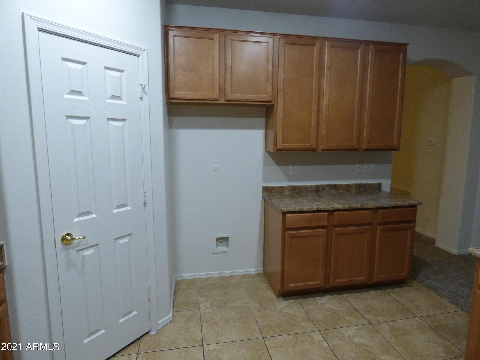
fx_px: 277
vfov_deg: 66.0
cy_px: 180
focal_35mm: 20
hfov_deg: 81.7
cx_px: 240
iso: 400
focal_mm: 3.58
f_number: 2.8
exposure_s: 1/40
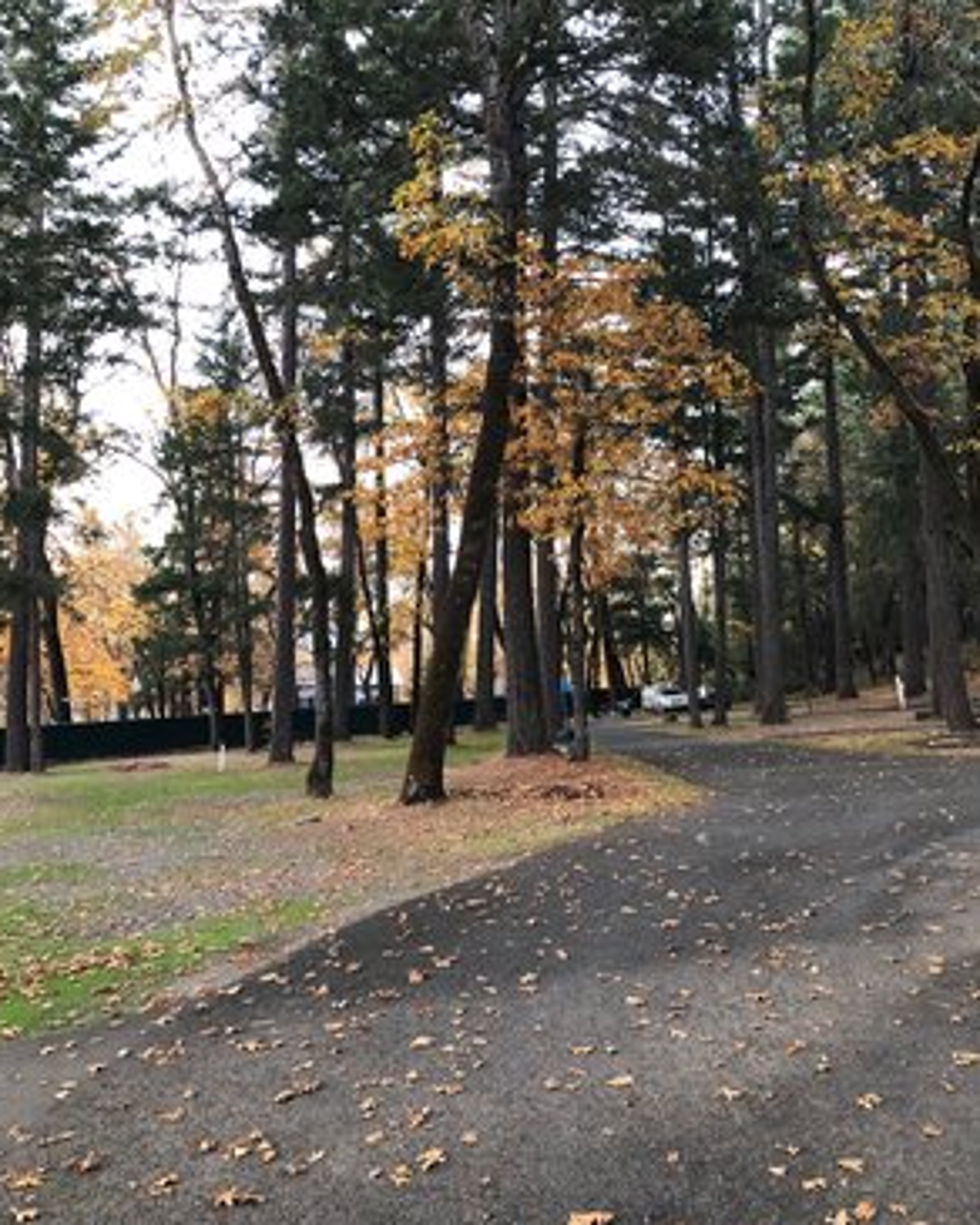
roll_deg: -0.3
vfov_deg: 57.2
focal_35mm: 31
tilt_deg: +7.2
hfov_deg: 47.1
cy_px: 584
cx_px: 483
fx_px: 1124
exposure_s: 1/15
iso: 80
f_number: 1.8
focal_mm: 3.99
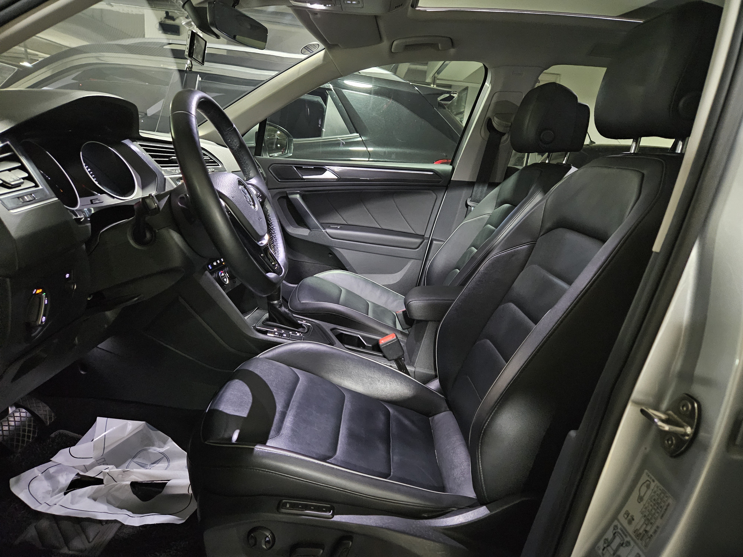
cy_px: 278
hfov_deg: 73.9
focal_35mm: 23
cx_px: 372
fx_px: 494
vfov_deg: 58.9
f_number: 1.8
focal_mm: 5.4
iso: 1600
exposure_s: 1/20
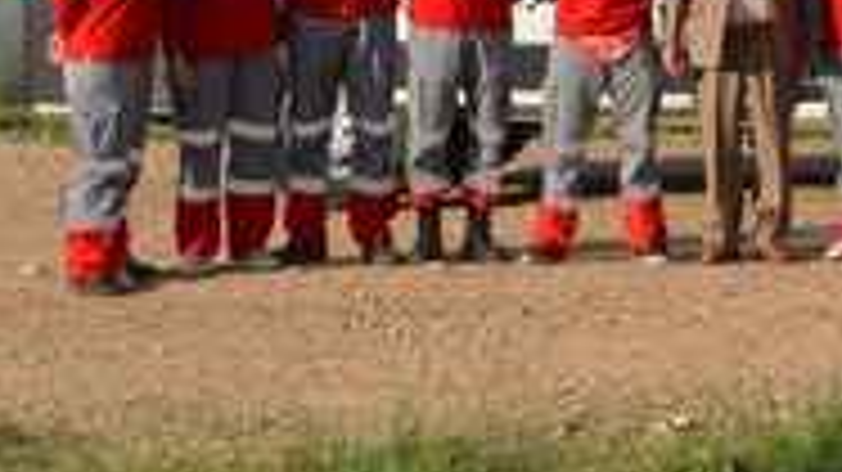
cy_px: -121
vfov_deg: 3.4
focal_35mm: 354
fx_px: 7900
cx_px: 1063
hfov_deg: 6.1
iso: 110
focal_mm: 66
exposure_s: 1/250
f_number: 8
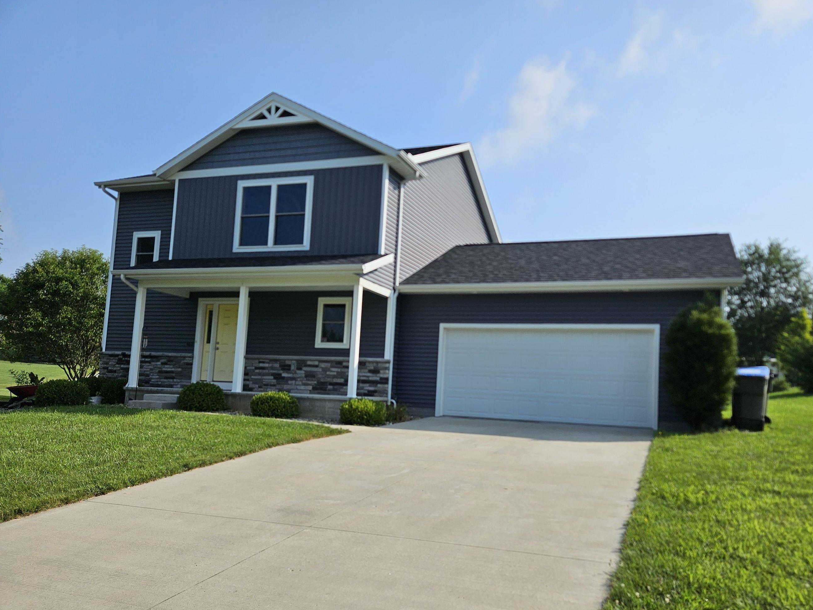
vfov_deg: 51.2
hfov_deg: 64.9
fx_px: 634
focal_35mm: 27
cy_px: 352
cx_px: 474
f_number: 1.8
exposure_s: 1/3092
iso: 25
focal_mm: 5.4
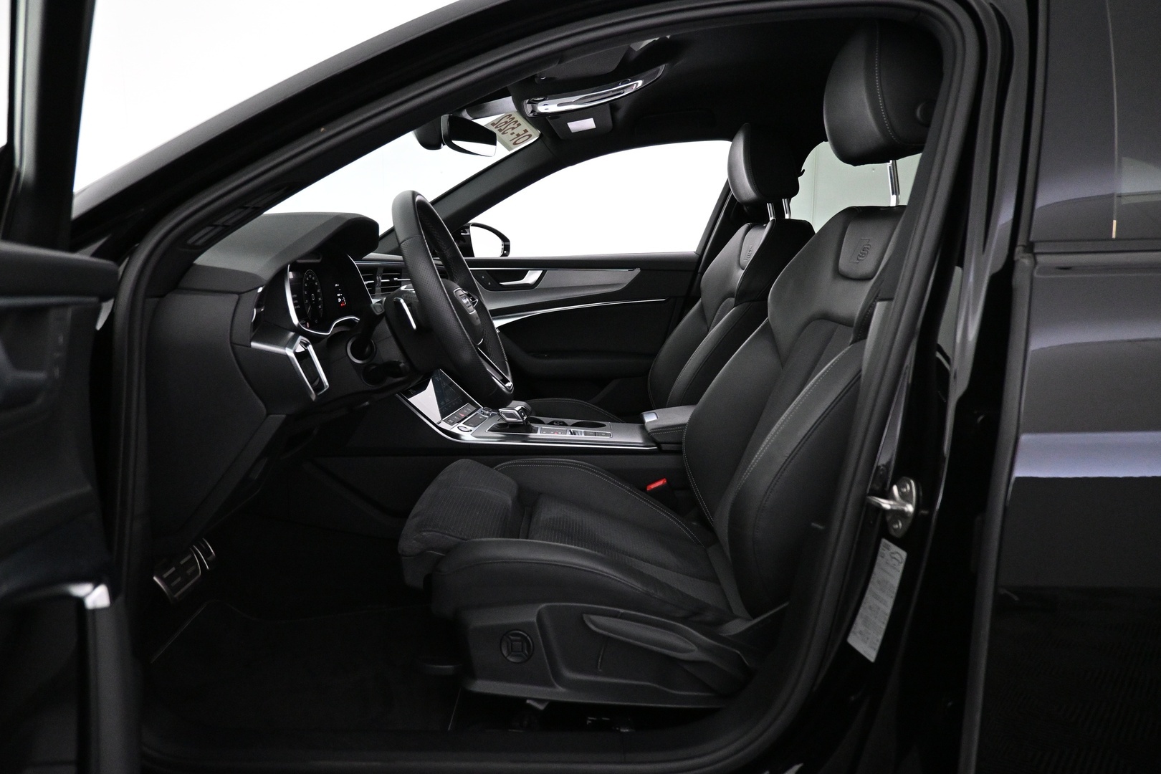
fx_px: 774
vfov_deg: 53.1
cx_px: 580
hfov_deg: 73.7
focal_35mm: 24
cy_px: 387
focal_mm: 16
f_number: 3.5
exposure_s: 1/100
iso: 4000
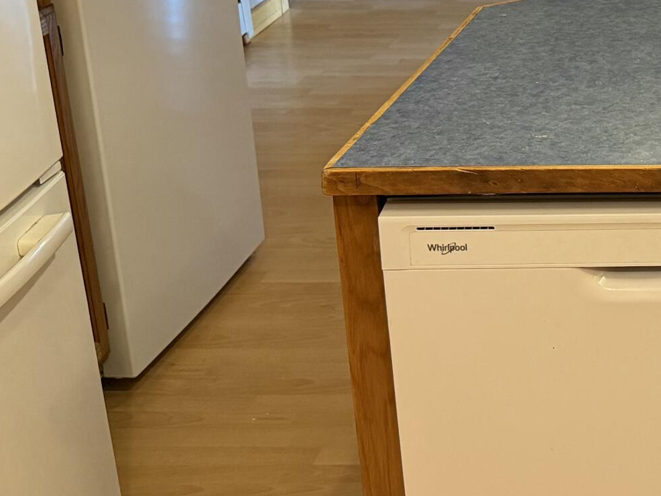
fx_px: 1394
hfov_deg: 23.7
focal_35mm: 73
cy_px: 70
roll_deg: -0.3
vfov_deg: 19.9
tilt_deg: -17.3
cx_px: 846
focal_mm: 6.76
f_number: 1.78
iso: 400
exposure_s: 1/60
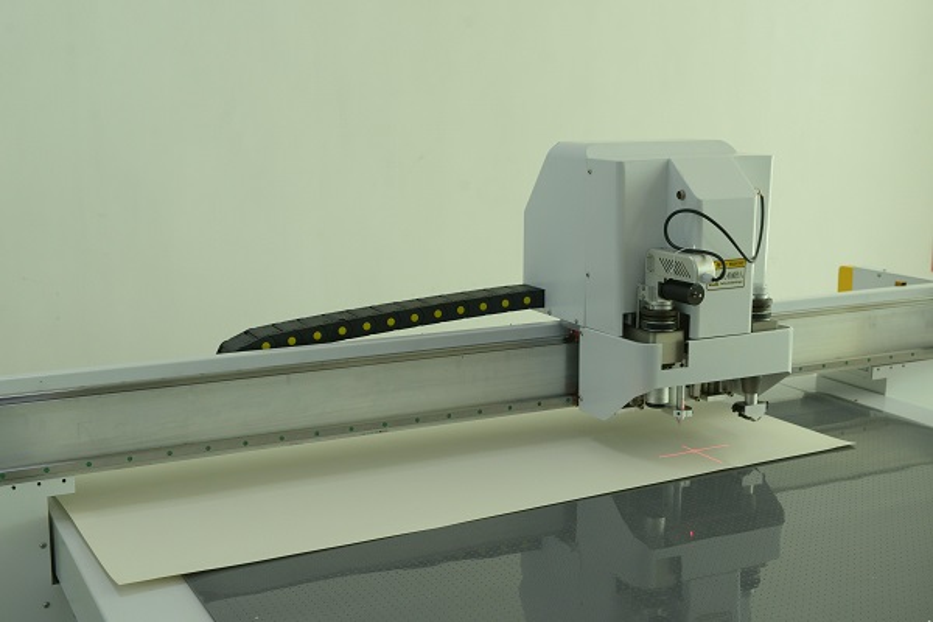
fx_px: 1192
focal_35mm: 46
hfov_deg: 42.7
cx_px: 466
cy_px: 311
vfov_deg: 29.2
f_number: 6.3
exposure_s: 1/125
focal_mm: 46
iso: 1250
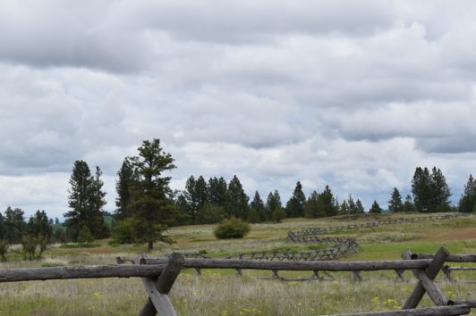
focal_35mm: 120
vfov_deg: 11.4
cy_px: 225
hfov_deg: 17.1
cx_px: 331
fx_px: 1582
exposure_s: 1/250
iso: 100
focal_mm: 55
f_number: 8
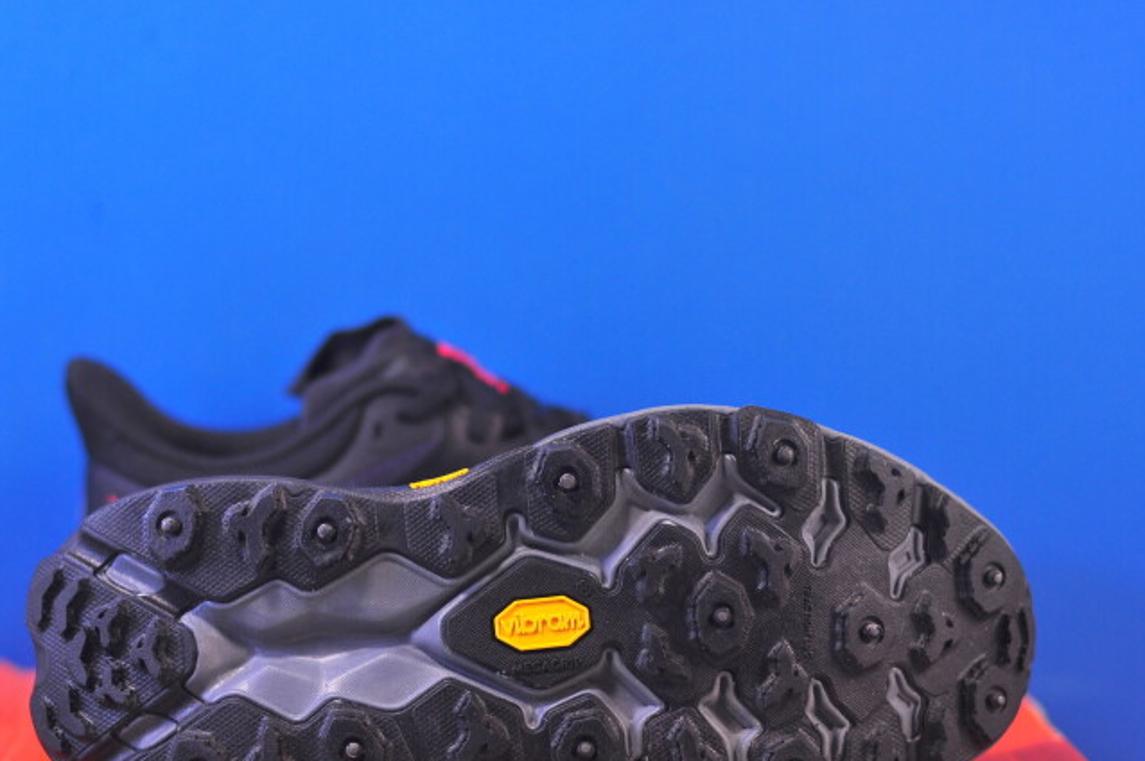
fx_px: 2987
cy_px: 441
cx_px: 497
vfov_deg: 14.5
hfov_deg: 21.7
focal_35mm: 94
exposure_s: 1/320
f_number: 2.2
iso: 250
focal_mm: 50
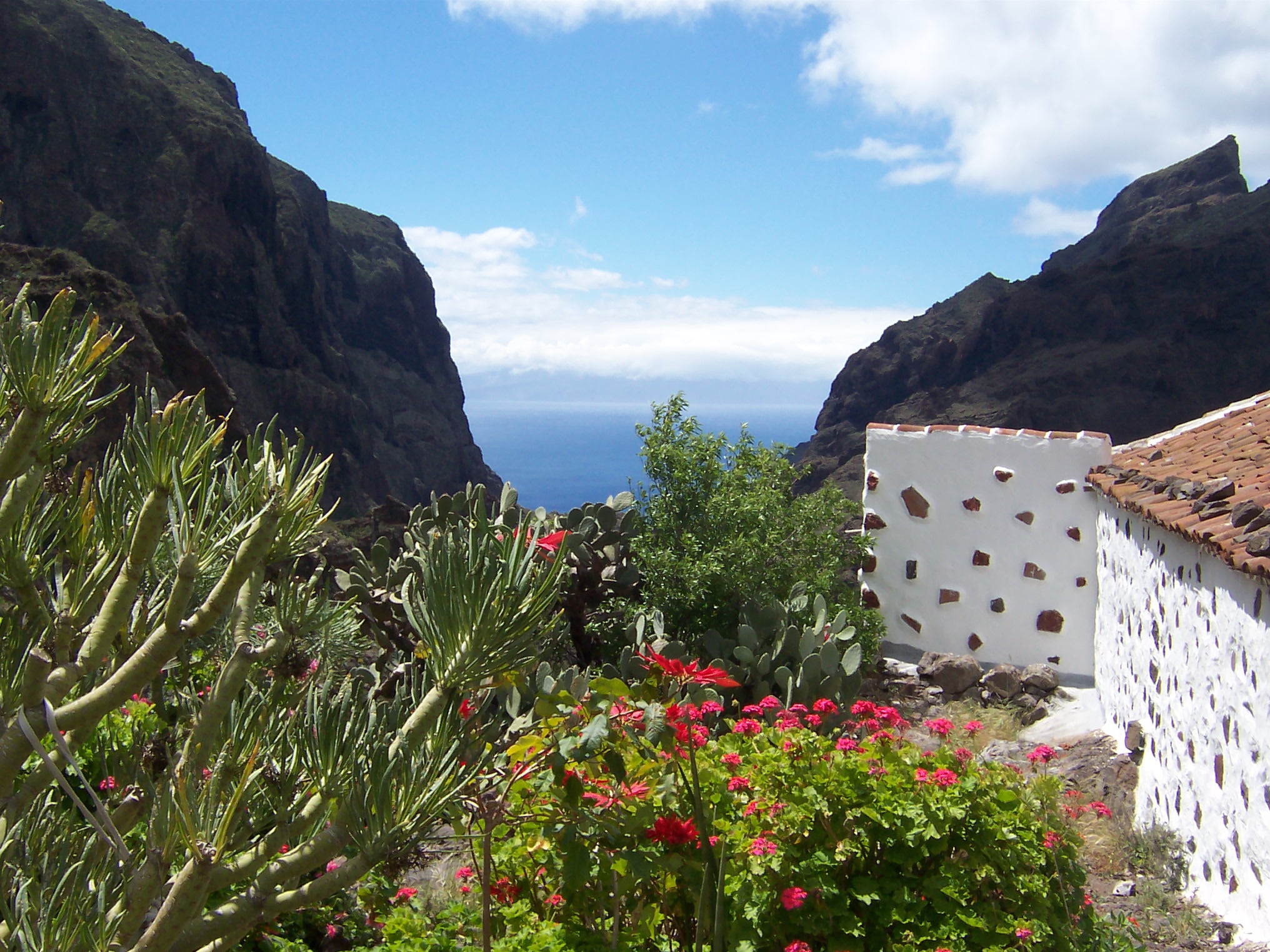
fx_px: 1321
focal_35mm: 36
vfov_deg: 39.7
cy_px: 476
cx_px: 635
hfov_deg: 51.4
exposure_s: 1/500
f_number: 5.6
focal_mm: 5.6
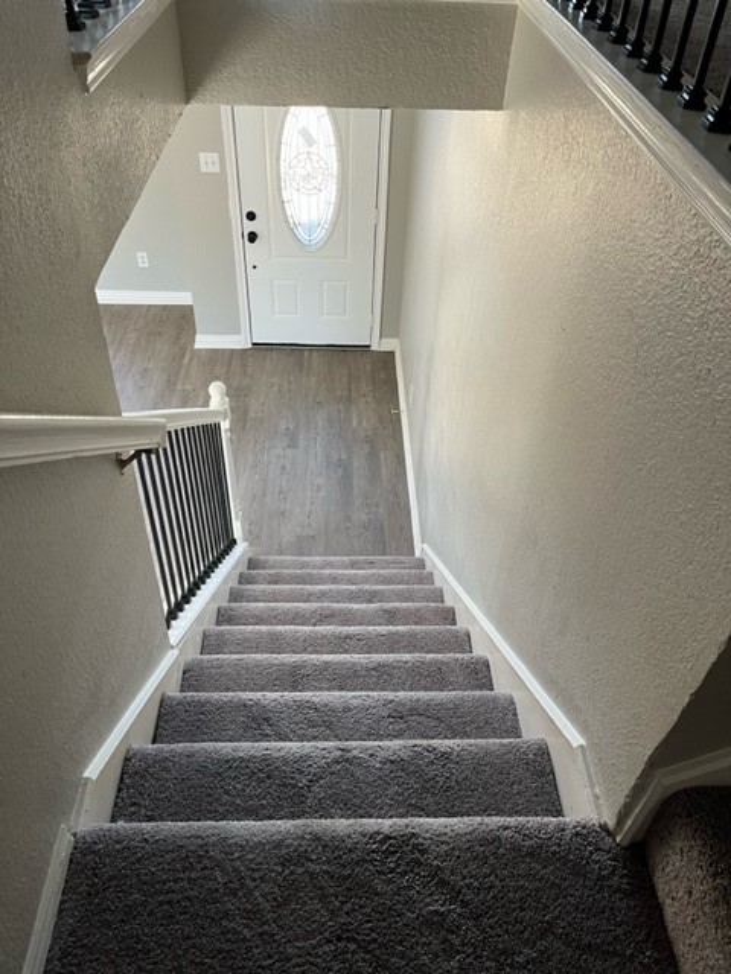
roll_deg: -1.9
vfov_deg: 67.3
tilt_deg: -42.4
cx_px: 366
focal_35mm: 26
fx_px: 732
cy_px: 487
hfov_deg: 53.1
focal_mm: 5.1
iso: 125
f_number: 1.6
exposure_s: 1/93
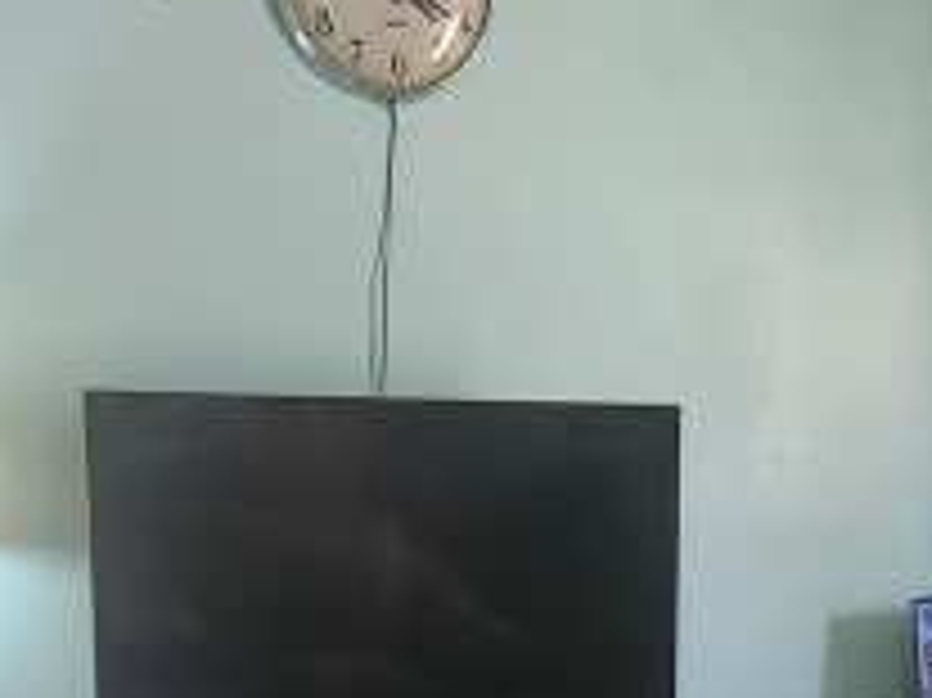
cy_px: 914
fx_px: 2395
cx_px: 819
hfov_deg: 21.6
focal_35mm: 89
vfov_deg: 15.7
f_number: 1.8
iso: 640
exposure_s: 1/120
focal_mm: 5.4
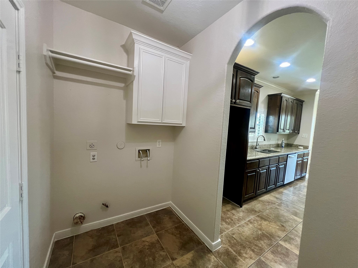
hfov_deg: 106.2
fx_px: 134
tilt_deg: -4.8
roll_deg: -3.8
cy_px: 134
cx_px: 179
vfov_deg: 89.9
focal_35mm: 13
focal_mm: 1.57
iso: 400
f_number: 1.8
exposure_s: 1/60
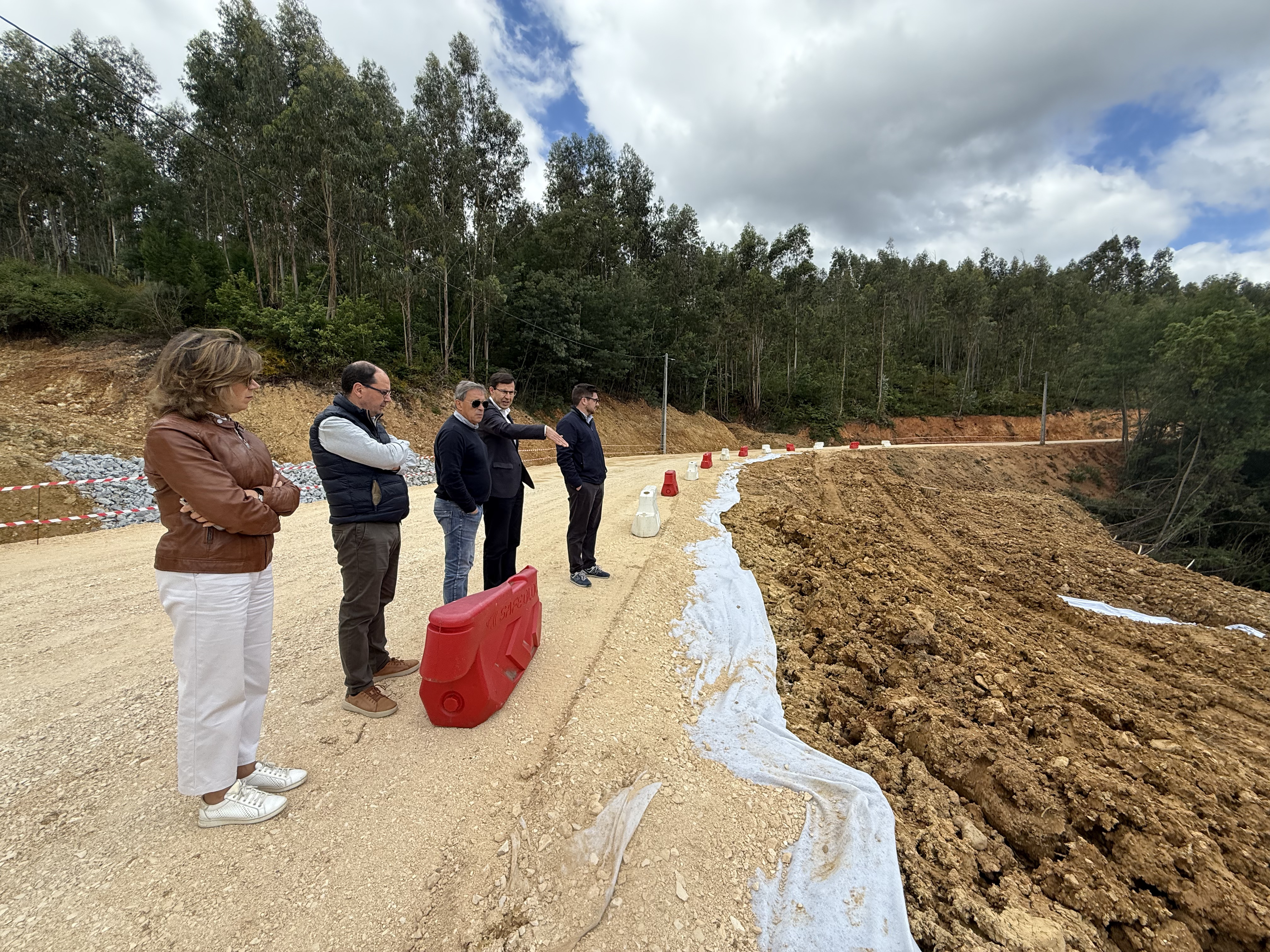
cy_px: 476
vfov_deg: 85.7
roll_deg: +2.5
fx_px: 514
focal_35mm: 14
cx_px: 635
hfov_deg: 102.1
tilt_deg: -2.1
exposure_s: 1/864
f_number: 2.2
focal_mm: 2.22
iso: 50
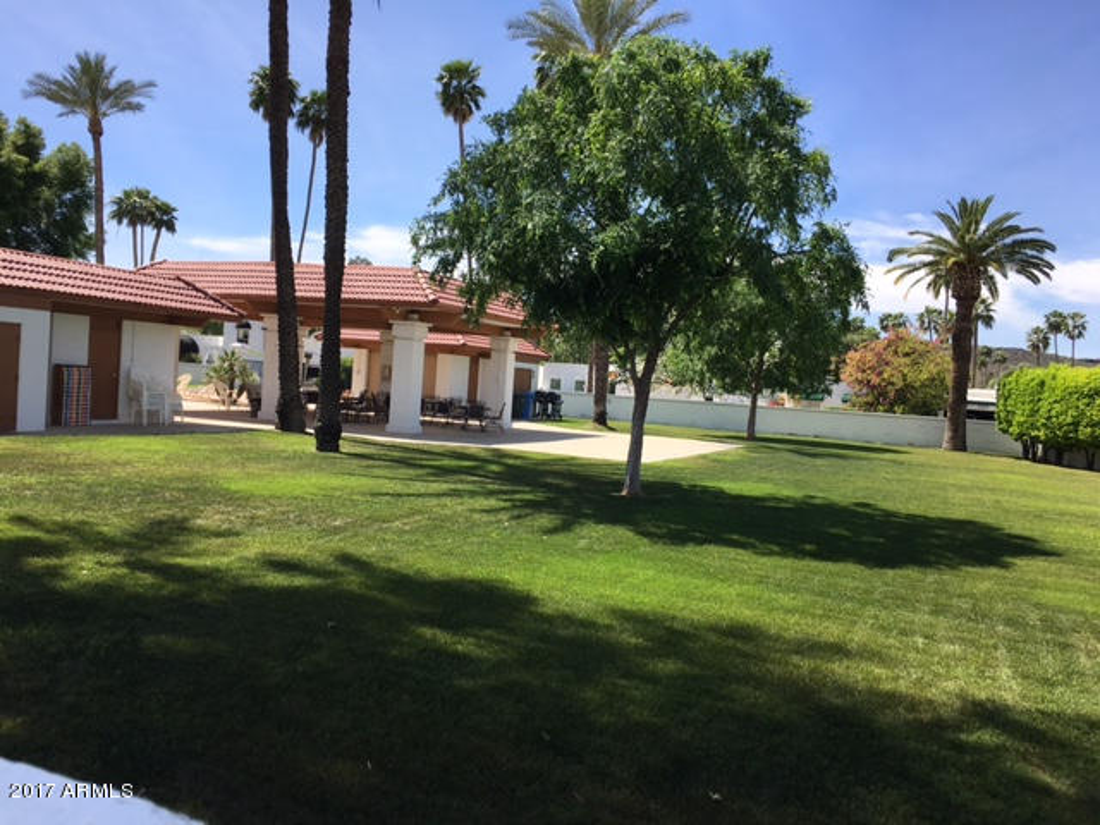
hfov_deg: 61.7
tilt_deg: -1.0
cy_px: 412
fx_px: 922
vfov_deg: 48.2
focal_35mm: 29
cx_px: 550
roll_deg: -4.4
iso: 25
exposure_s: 1/1282
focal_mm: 4.15
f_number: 2.2
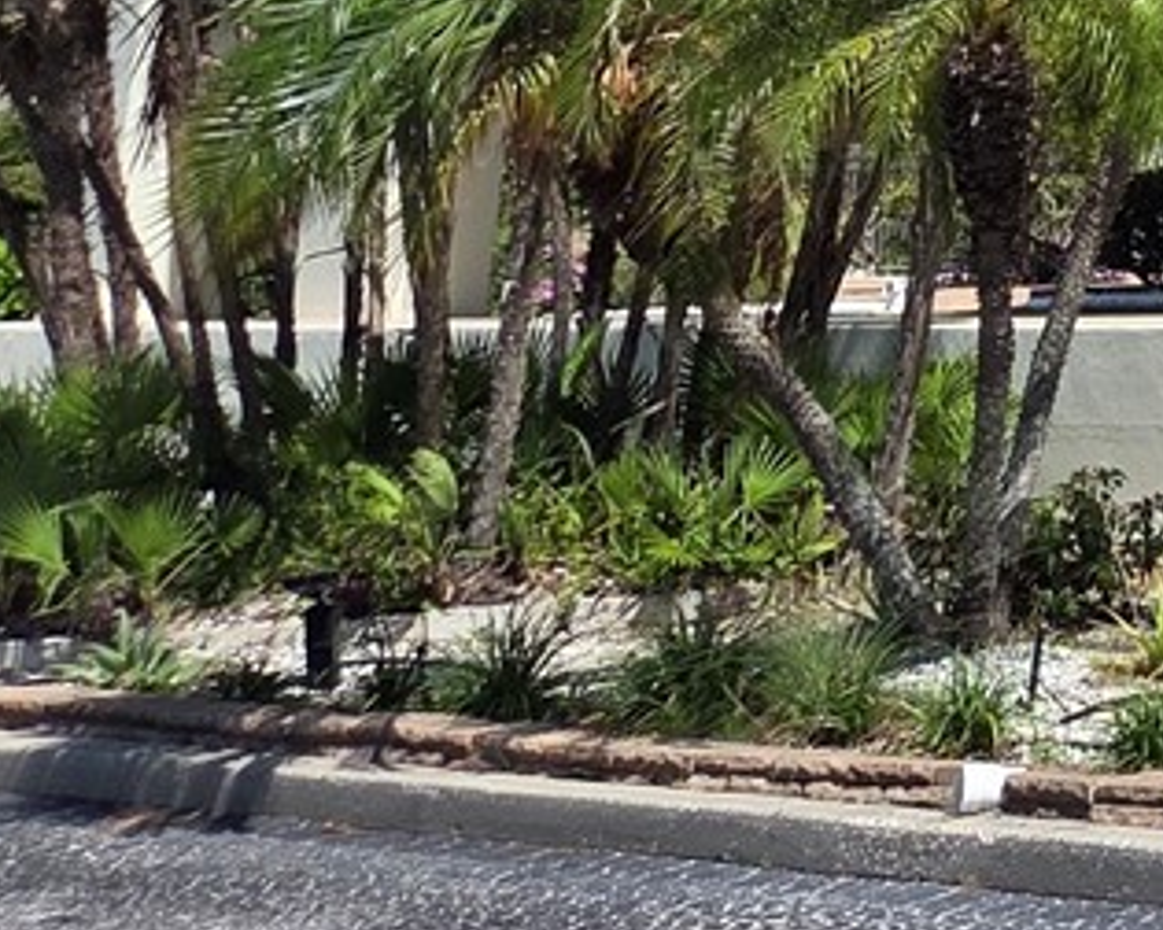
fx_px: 3924
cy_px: -782
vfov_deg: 12.3
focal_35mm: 114
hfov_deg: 13.7
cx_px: 2507
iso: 80
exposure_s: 1/5261
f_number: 1.8
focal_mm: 5.4
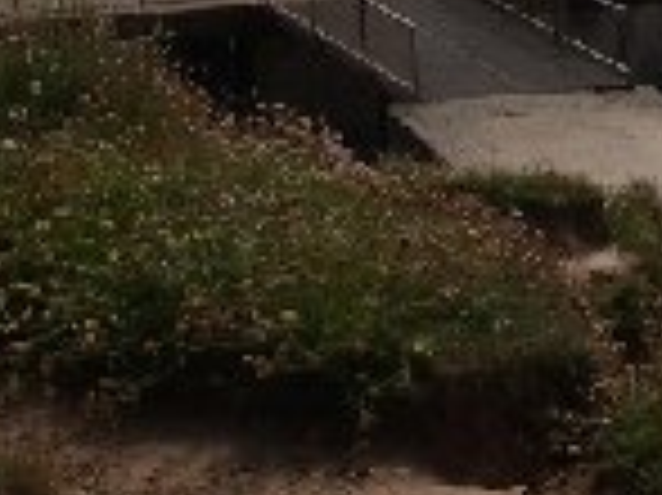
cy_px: -508
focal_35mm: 214
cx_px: 1238
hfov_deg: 8.8
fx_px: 4089
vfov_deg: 6.7
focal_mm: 8.2
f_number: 5
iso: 80
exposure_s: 1/800
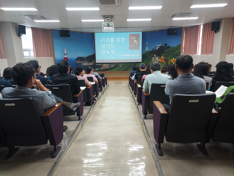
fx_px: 162
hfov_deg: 71.6
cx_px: 117
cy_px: 88
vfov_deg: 56.8
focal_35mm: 24
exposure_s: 1/60
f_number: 1.8
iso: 200
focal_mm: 4.6
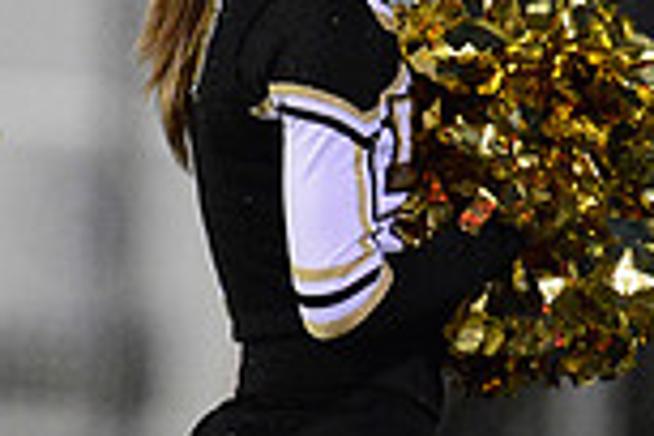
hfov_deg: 1.4
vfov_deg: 0.9
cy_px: 336
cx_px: 483
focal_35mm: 1520
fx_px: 27611
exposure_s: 1/320
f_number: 2.8
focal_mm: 400
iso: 12800
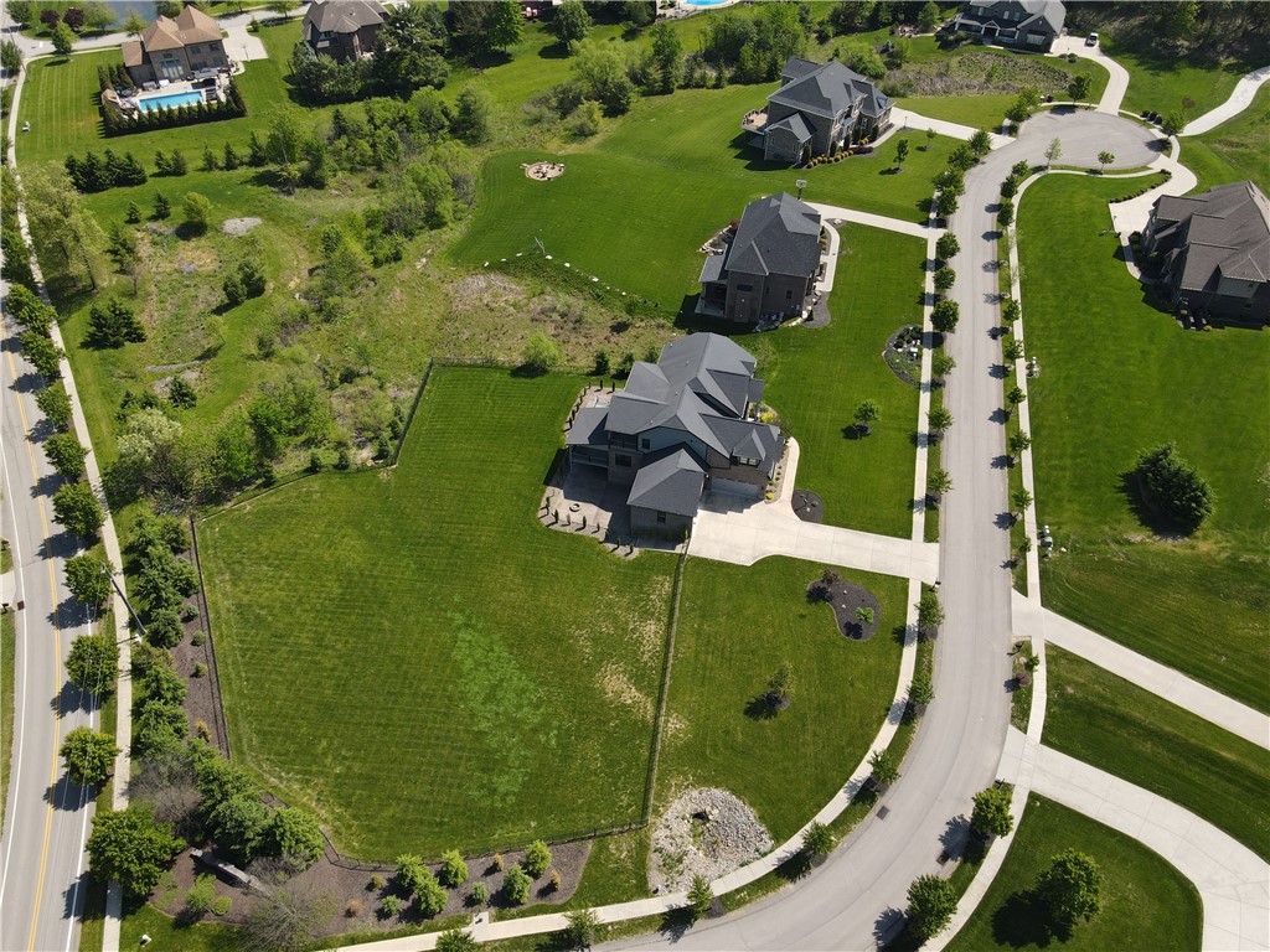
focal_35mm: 24
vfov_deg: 56.8
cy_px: 476
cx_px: 635
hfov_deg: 71.6
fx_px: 881
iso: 100
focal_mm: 4.5
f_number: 2.8
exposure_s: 1/400
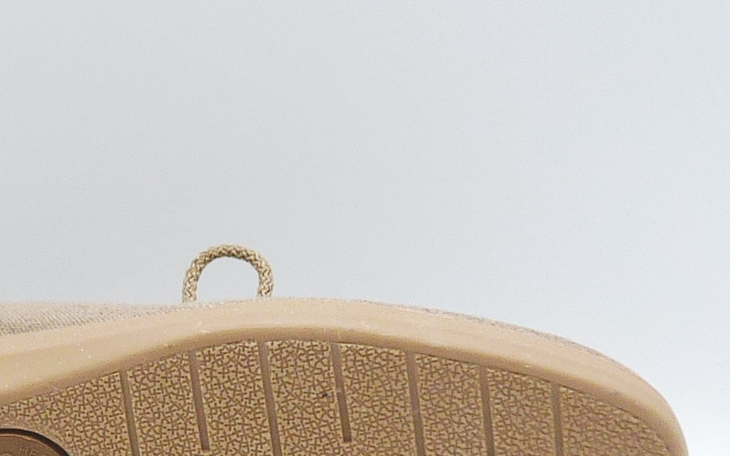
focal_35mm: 106
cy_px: 450
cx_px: 156
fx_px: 2109
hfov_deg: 19.5
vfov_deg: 12.2
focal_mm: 5
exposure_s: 1/200
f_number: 4.5
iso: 100
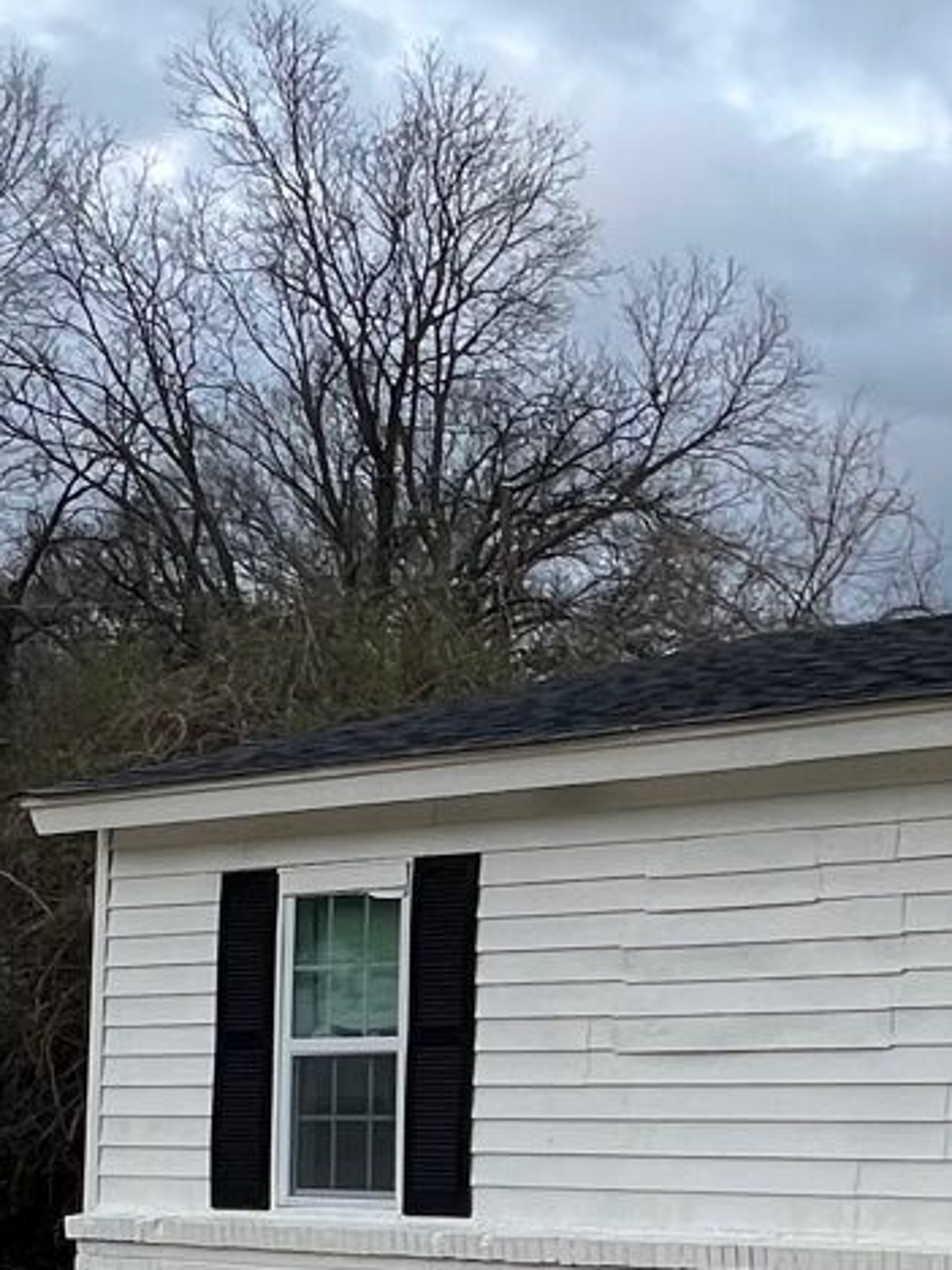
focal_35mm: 56
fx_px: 2053
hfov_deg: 20.7
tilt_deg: +3.6
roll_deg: +0.4
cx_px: 1562
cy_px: 901
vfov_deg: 33.9
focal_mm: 1.57
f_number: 1.8
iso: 32
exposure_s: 1/266
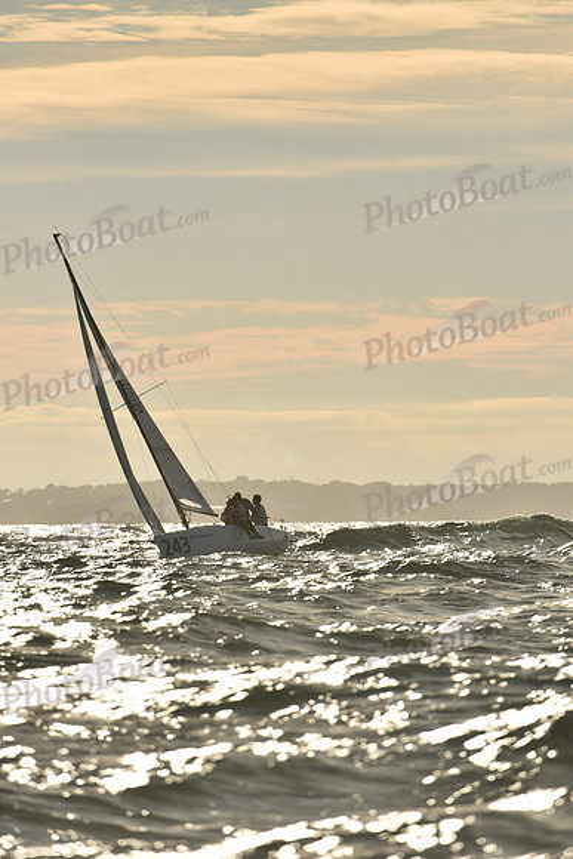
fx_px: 9544
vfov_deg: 5.2
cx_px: 286
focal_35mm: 400
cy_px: 430
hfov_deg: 3.4
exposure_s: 1/2500
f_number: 9
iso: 320
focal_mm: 400
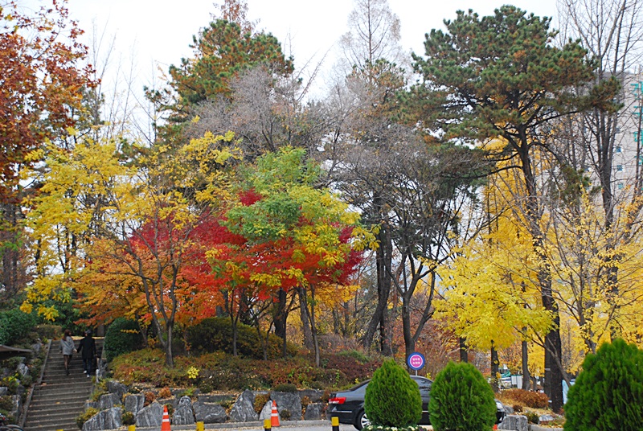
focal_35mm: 72
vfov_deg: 19.0
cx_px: 322
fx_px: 1288
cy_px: 216
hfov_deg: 28.0
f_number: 4.8
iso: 400
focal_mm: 48
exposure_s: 1/125
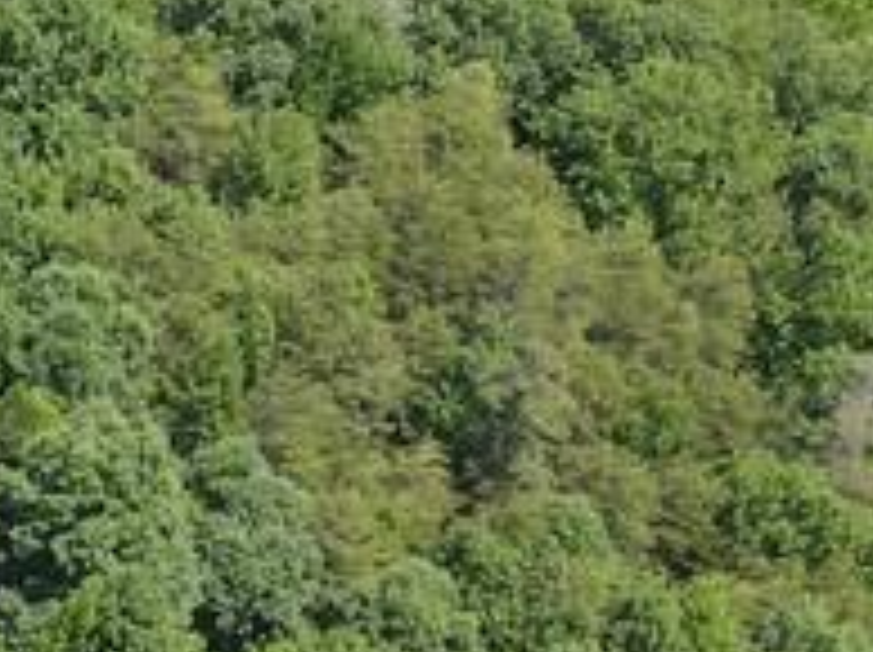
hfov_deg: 12.8
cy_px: 1120
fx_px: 3199
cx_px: -1066
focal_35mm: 127
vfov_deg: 11.0
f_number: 2.8
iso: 100
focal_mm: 4.5
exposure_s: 1/15
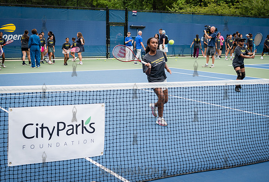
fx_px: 417
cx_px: 125
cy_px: 84
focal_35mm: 56
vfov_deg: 24.6
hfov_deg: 35.7
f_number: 4.5
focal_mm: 44
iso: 400
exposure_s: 1/800
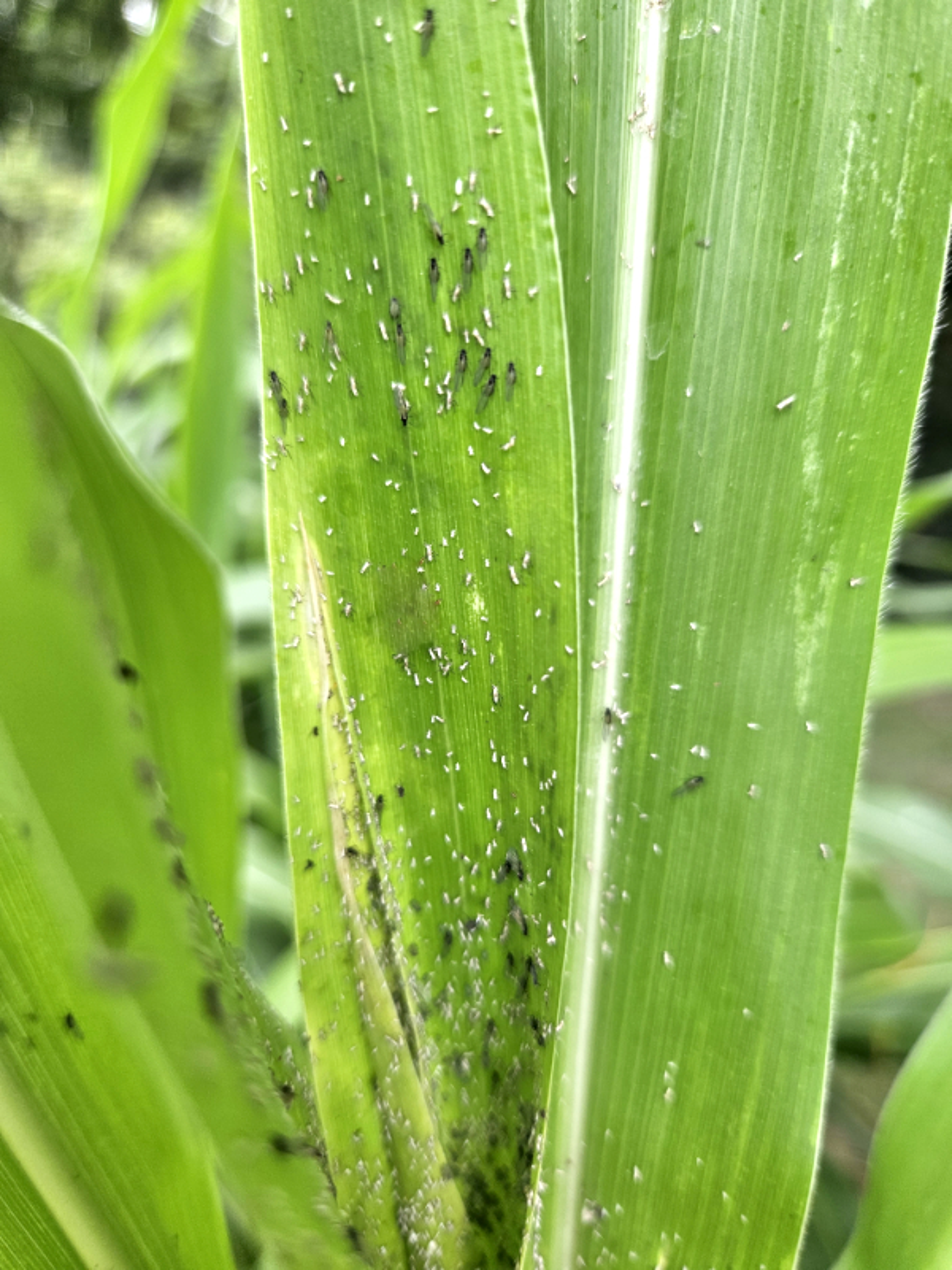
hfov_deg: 58.9
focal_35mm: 23
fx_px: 843
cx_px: 476
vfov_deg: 73.9
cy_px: 635
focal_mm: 5.4
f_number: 1.8
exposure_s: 1/180
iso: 50
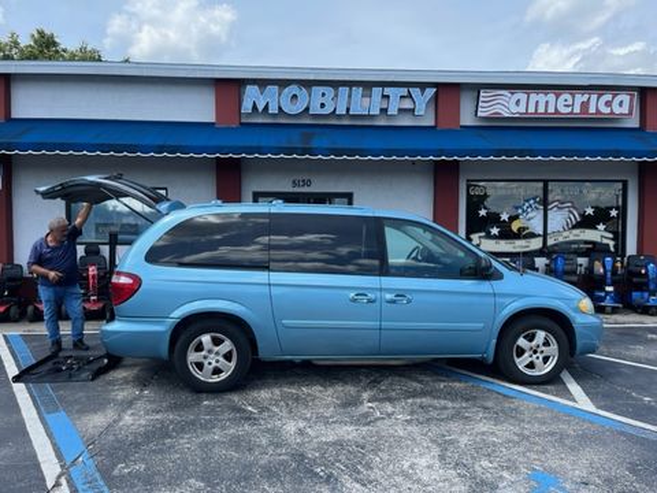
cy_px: 246
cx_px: 328
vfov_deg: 53.1
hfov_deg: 67.3
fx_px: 493
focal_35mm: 26
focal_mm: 5.1
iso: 50
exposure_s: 1/1163
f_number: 1.6
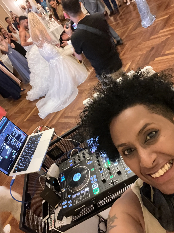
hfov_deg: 46.8
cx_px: 87
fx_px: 201
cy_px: 116
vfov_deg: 60.0
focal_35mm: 30
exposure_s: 1/17
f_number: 2.2
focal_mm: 2.71
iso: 1250
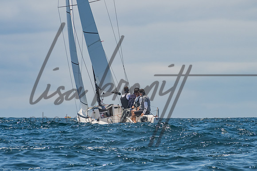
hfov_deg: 4.5
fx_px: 3285
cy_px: 86
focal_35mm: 460
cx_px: 128
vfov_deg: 3.0
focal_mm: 300
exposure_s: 1/1000
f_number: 14
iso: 640
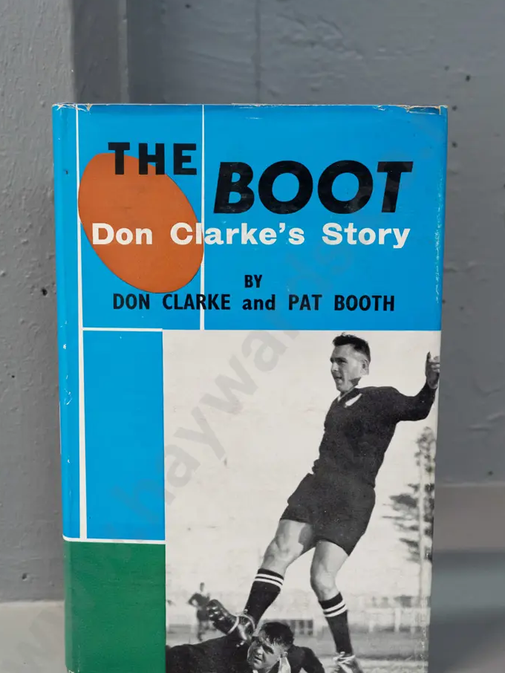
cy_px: 376
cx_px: 241
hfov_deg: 24.0
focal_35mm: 61
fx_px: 1186
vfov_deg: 31.6
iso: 3200
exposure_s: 1/80
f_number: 5.6
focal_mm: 27
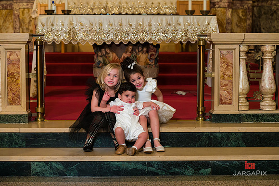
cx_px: 140
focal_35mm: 80
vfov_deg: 17.0
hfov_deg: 25.4
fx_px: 620
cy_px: 93
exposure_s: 1/200
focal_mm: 80
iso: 1600
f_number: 5.6
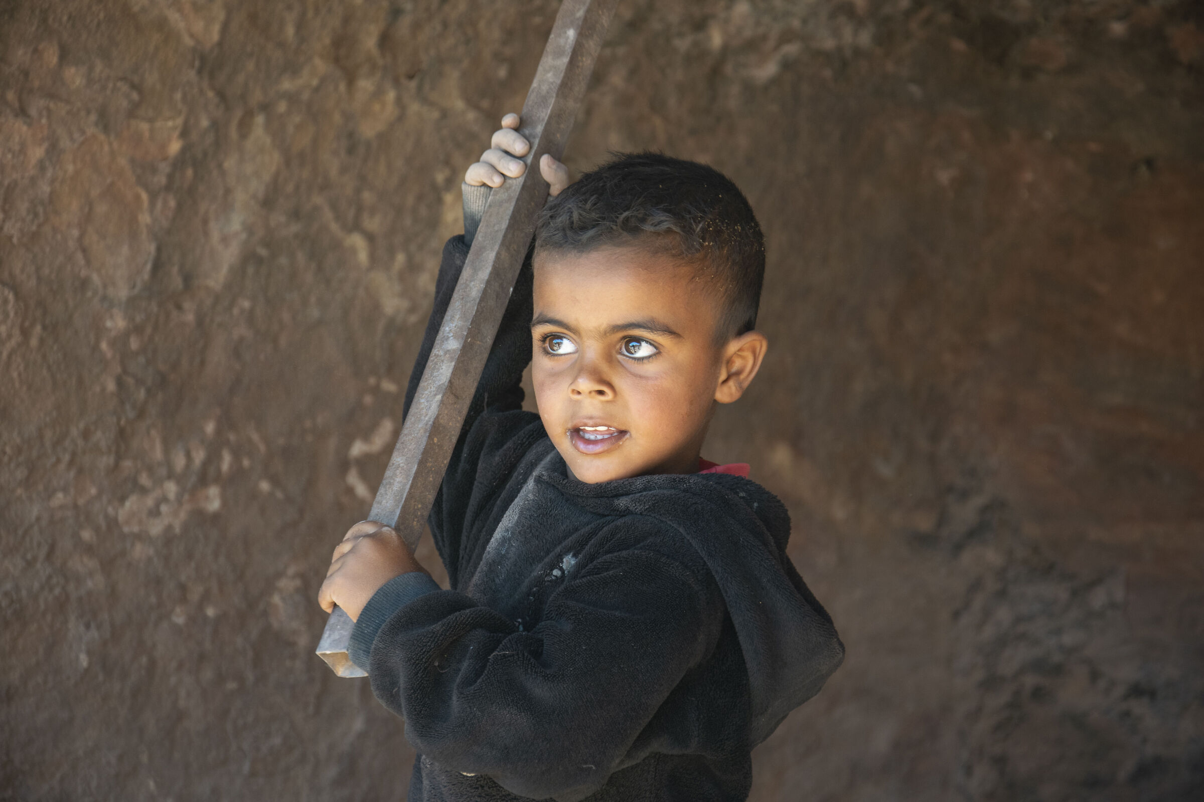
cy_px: 401
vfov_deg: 10.8
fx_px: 4264
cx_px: 602
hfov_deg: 16.1
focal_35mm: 128
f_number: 5.6
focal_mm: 85
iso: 200
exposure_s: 1/80
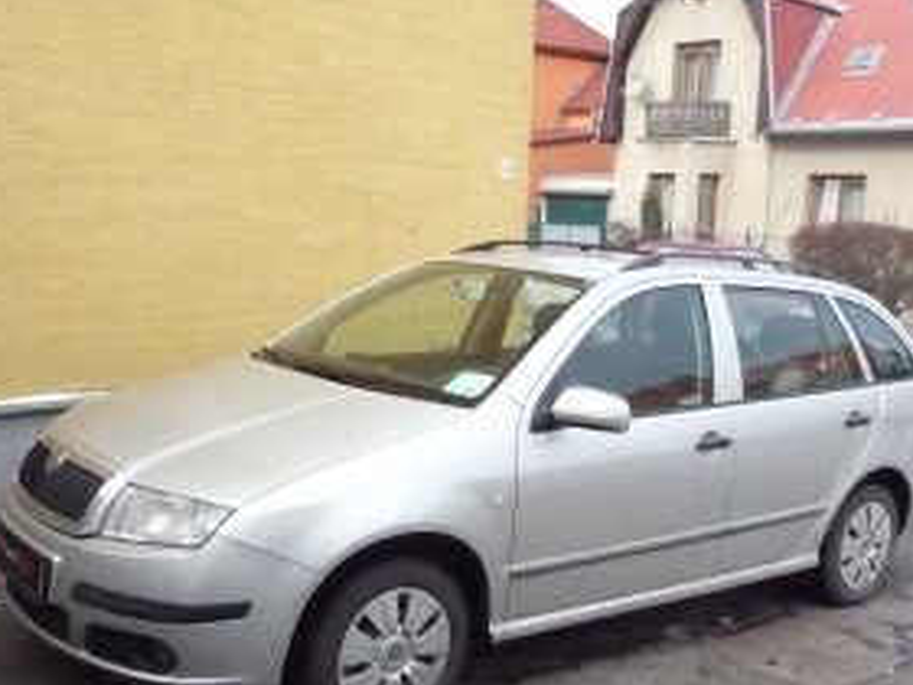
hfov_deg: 46.8
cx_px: 476
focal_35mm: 40
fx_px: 1055
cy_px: 450
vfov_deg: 35.6
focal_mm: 4.7
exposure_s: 1/1300
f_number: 8
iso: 1600
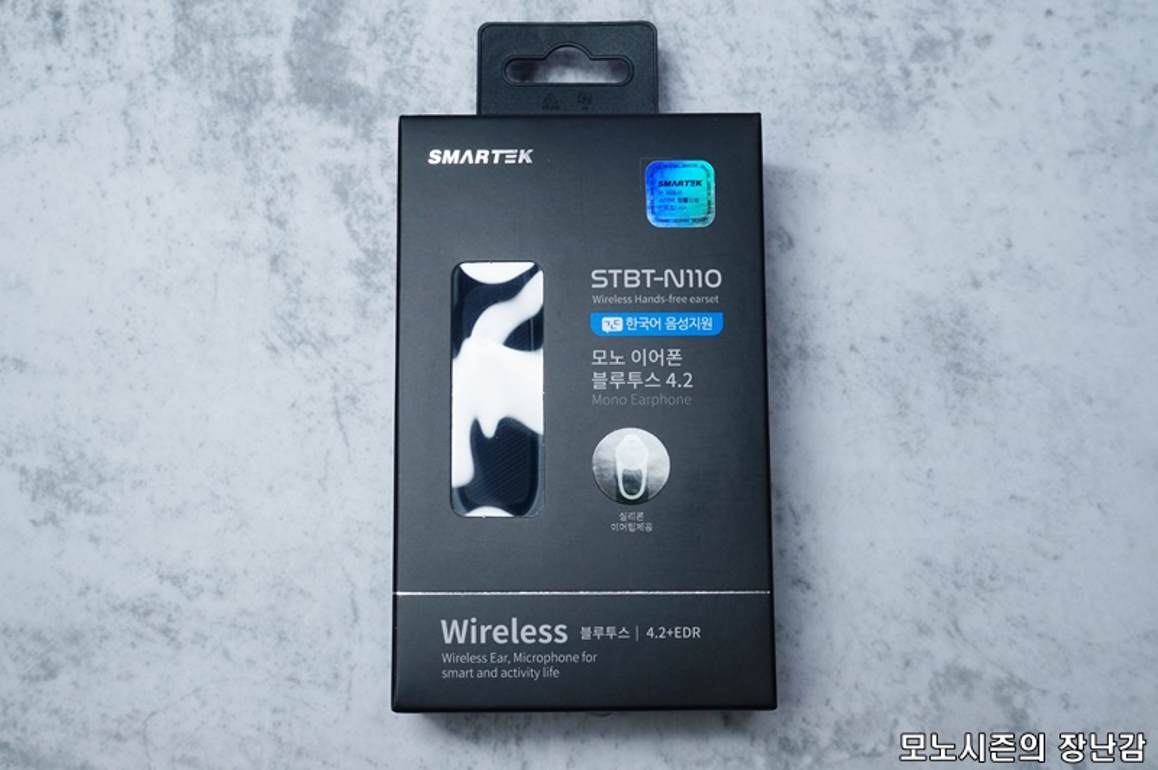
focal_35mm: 45
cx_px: 579
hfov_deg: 43.6
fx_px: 1446
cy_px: 385
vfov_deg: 29.8
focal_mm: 30
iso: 400
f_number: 7.1
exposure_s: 1/200
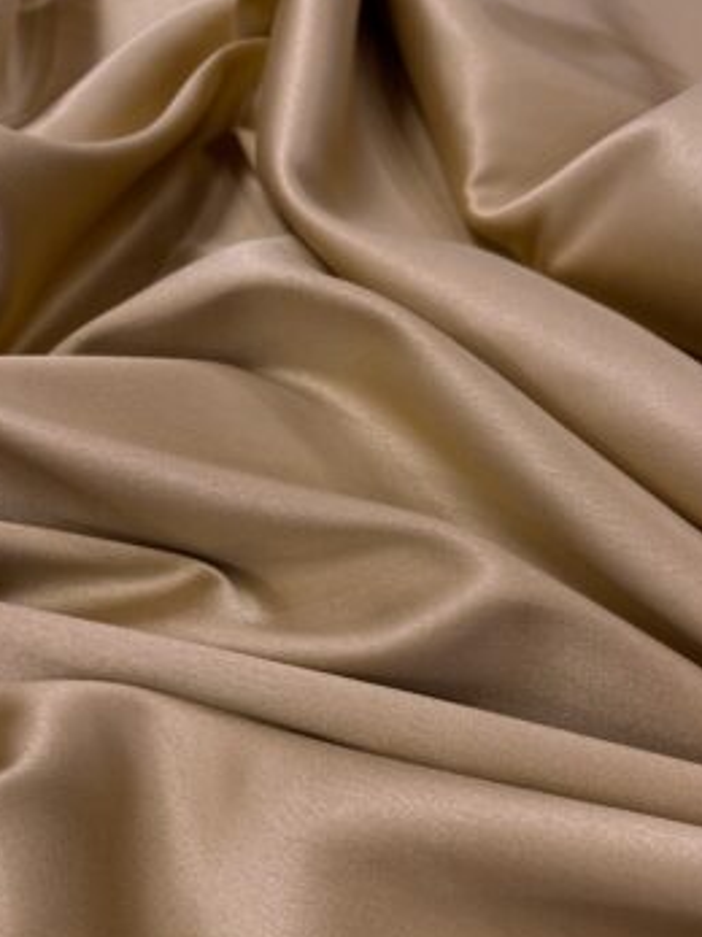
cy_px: 516
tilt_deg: -56.2
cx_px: 386
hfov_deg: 46.7
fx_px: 812
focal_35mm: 30
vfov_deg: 59.9
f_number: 1.6
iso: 80
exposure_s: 1/100
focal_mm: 4.2
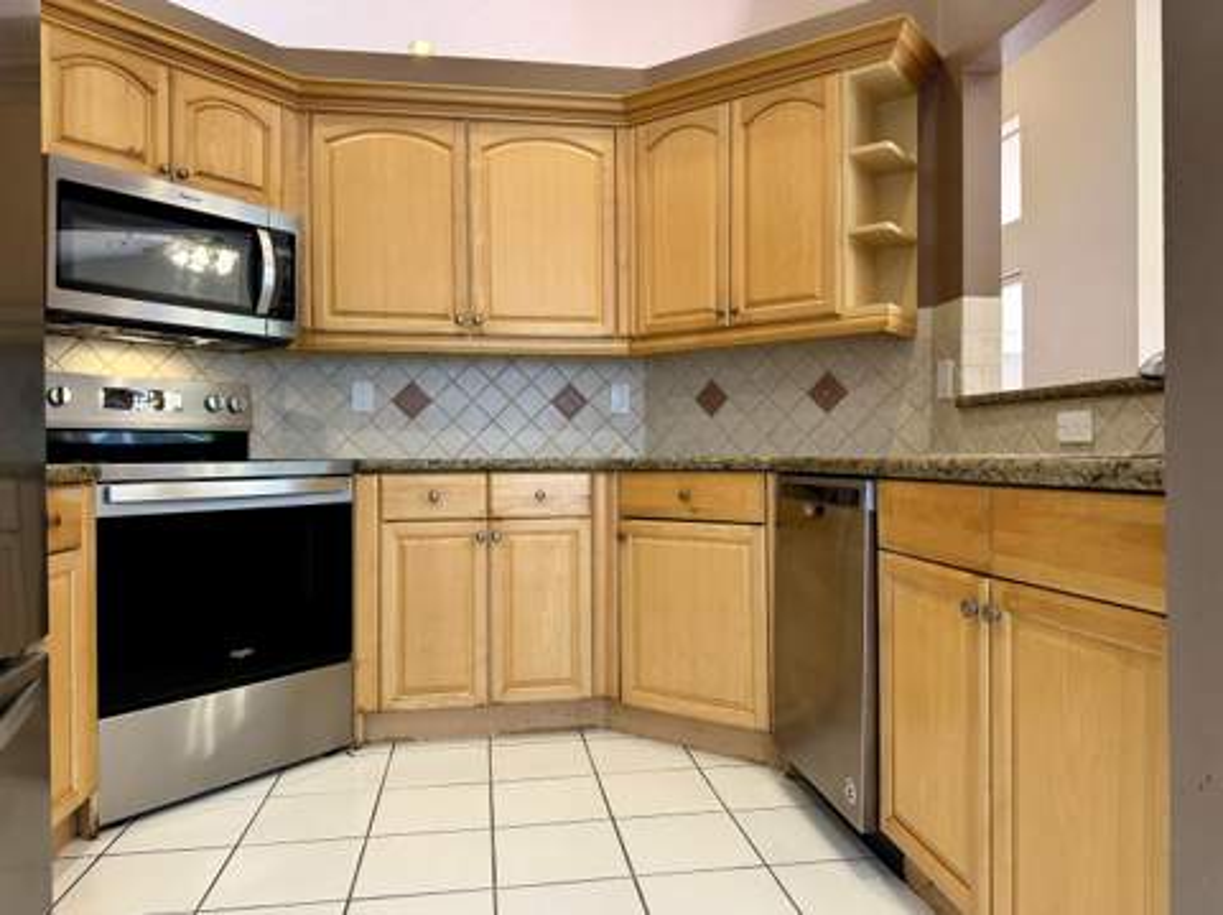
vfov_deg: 56.7
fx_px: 847
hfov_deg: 71.7
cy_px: 458
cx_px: 612
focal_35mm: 24
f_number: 1.78
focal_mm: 6.86
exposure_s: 1/60
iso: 200
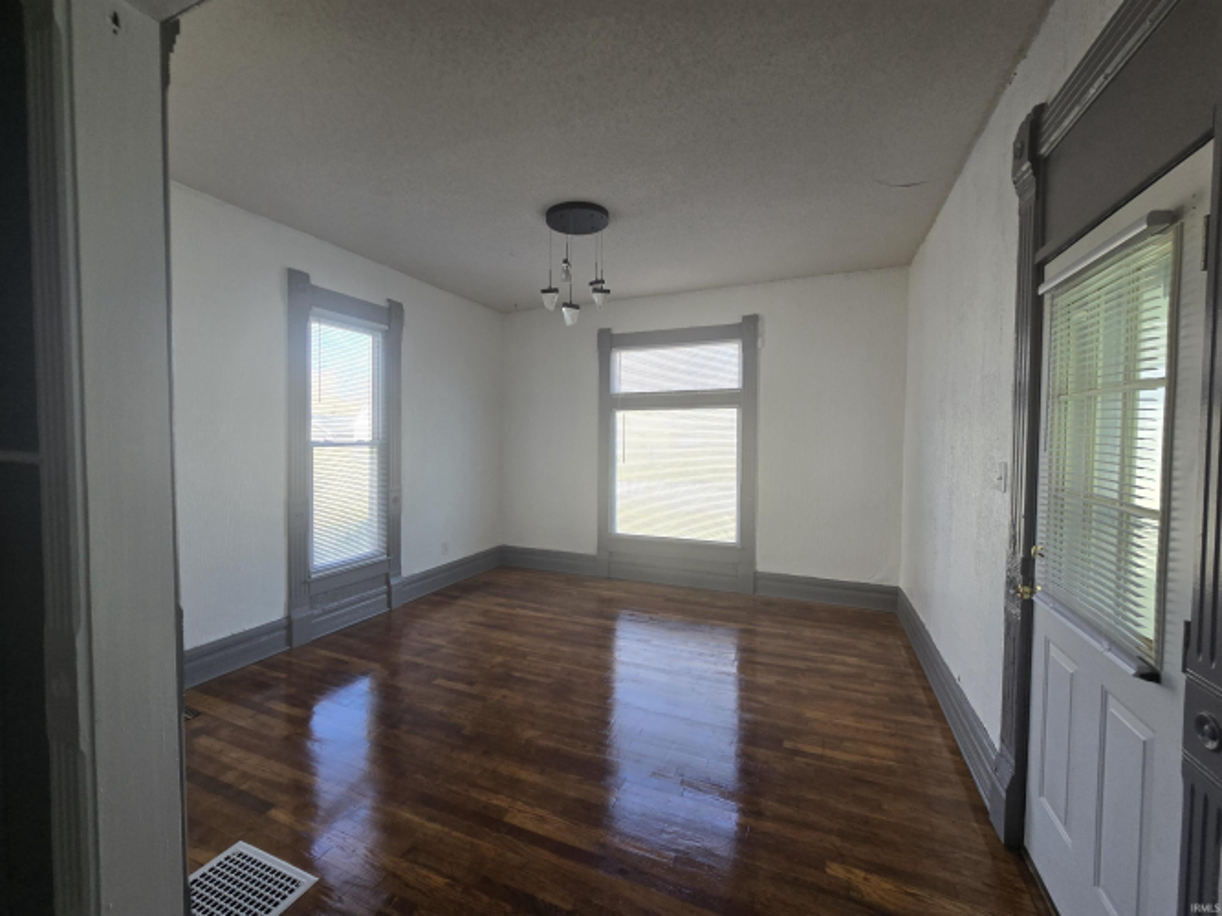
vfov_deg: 89.9
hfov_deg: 106.2
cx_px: 611
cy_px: 458
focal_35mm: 13
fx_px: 459
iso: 80
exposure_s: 1/120
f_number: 2.2
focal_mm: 2.2
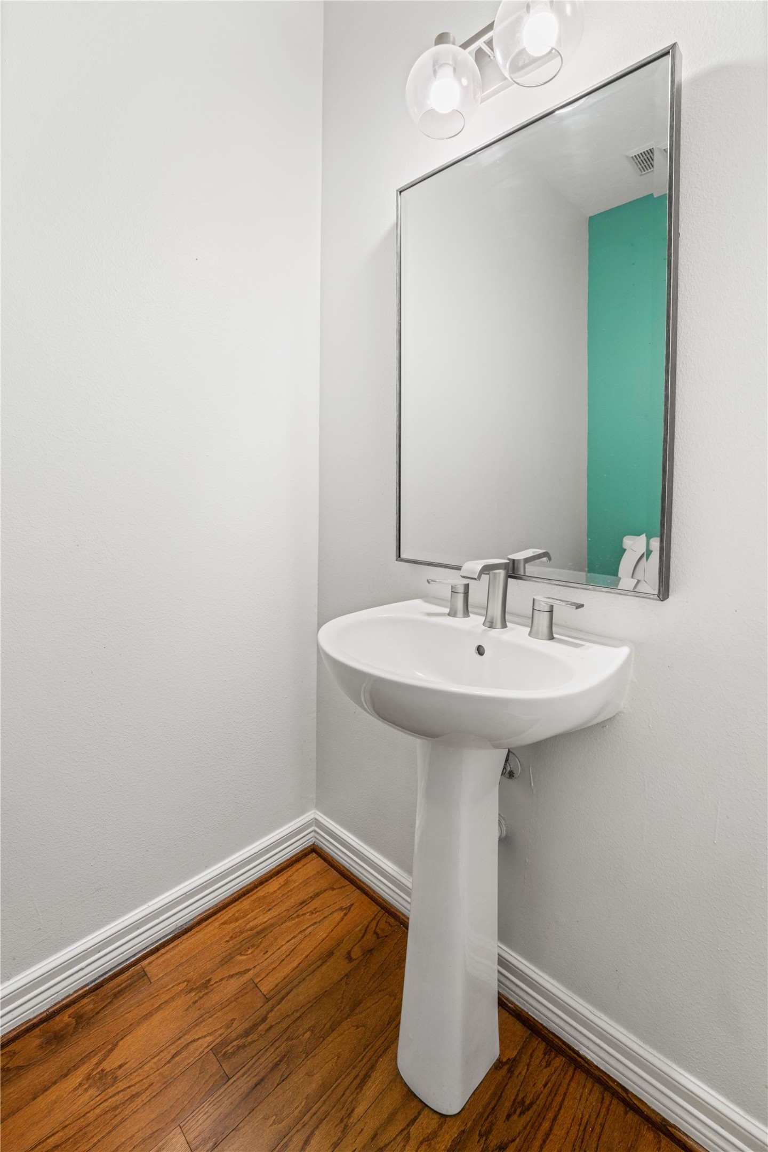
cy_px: 576
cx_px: 384
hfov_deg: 81.2
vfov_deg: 104.3
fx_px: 448
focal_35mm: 14
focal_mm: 14
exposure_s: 1/2
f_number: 7.1
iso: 100
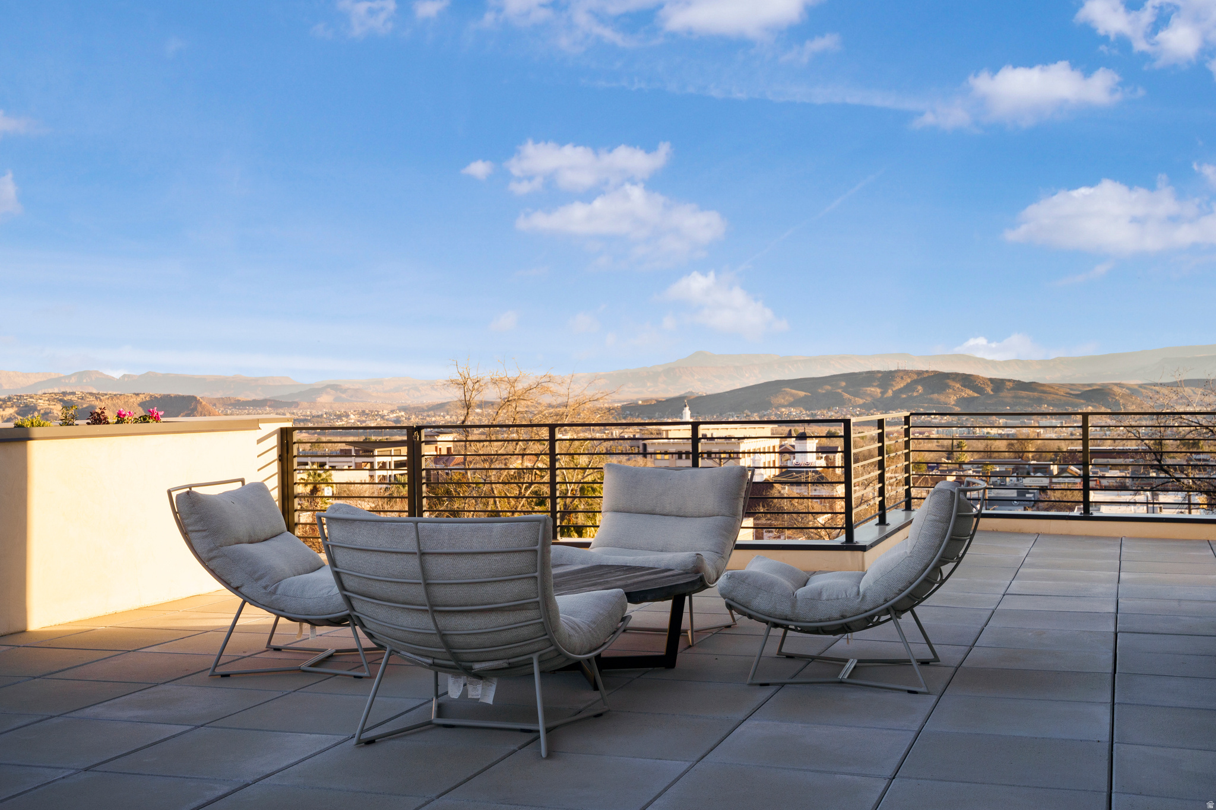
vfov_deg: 31.0
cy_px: 405
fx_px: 1459
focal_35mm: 43
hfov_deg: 45.2
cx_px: 608
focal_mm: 43.2
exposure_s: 1/160
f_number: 10
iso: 250
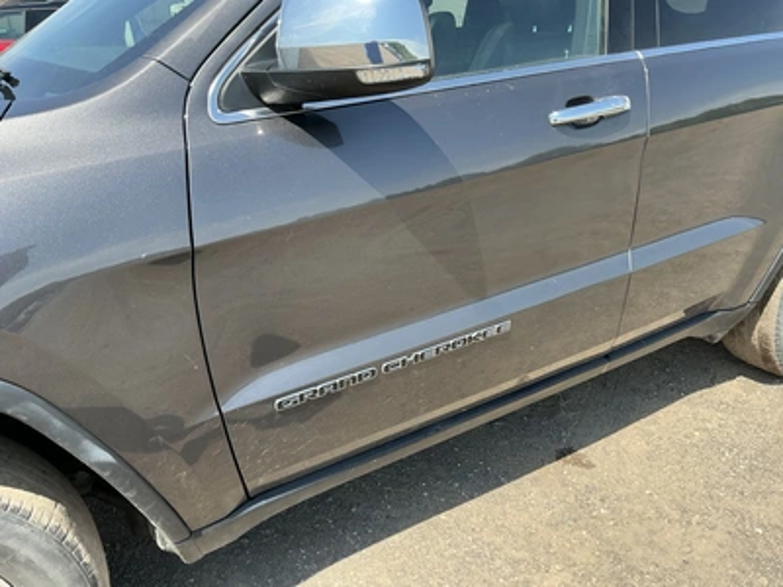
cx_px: 392
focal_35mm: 28
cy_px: 294
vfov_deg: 49.7
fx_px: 633
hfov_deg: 63.4
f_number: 1.8
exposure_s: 1/574
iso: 25
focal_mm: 3
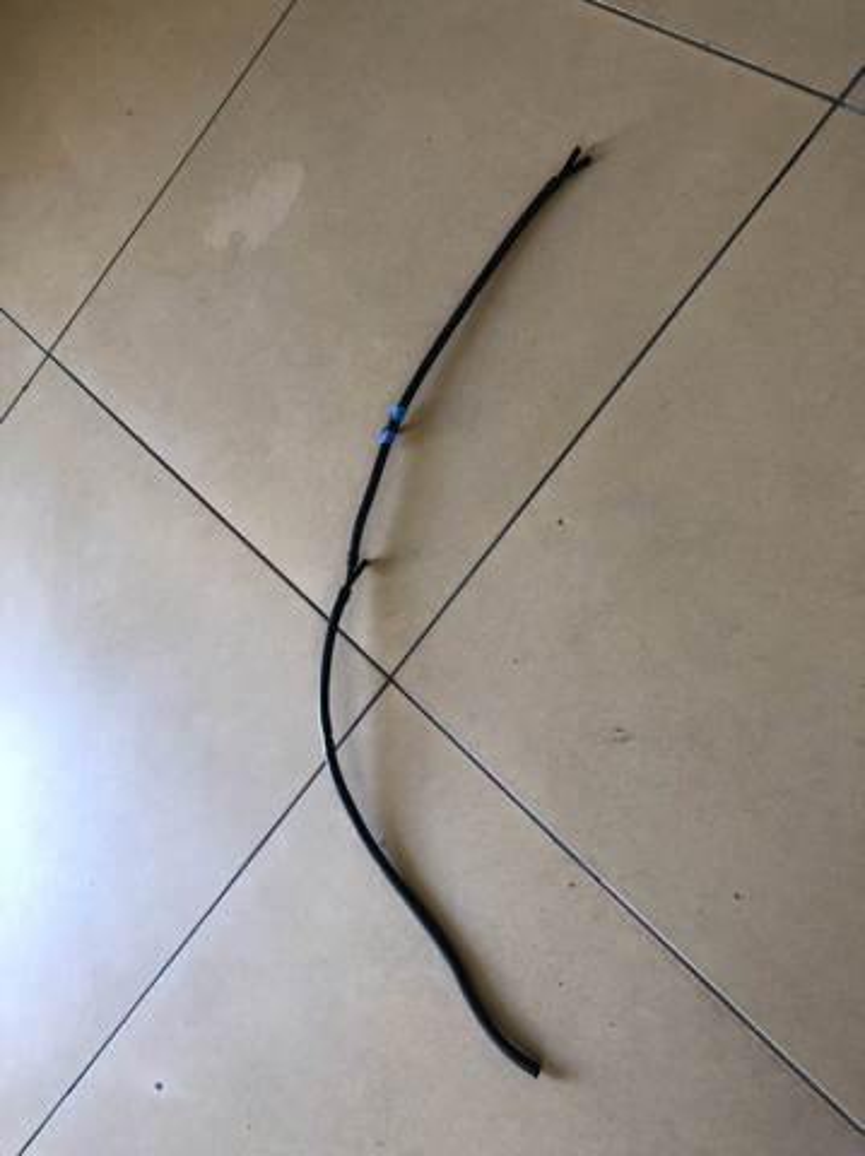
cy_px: 578
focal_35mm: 28
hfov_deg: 49.7
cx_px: 432
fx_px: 935
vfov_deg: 63.5
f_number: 1.8
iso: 40
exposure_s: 1/17
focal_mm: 4
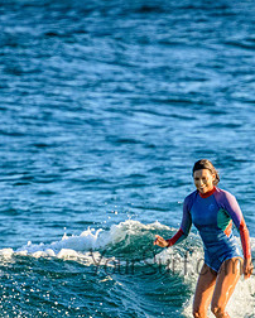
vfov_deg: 1.0
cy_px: 255
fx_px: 18939
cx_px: 181
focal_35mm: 2010
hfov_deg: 0.8
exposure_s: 1/2000
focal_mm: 800
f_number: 11
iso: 2800
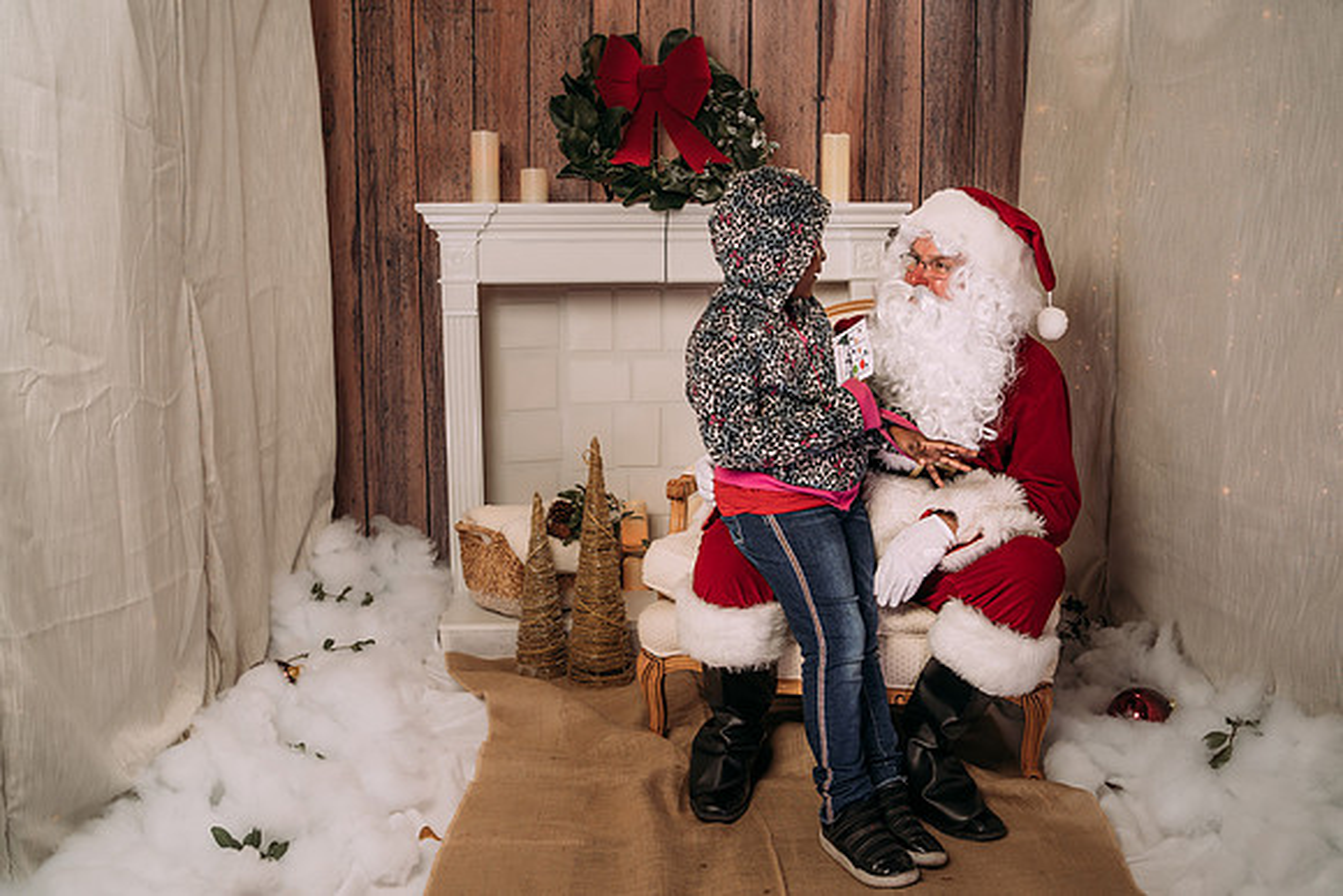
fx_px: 1387
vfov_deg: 35.8
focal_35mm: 37
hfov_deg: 51.7
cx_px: 686
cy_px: 461
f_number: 5
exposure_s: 1/100
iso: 100
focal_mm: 35
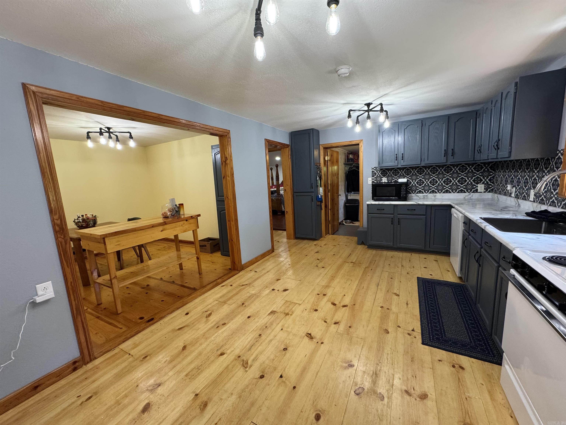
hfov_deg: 102.1
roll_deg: +2.0
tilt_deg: -8.9
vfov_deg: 85.7
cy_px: 212
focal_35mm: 14
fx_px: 229
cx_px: 283
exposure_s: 1/120
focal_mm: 2.22
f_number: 2.2
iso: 250
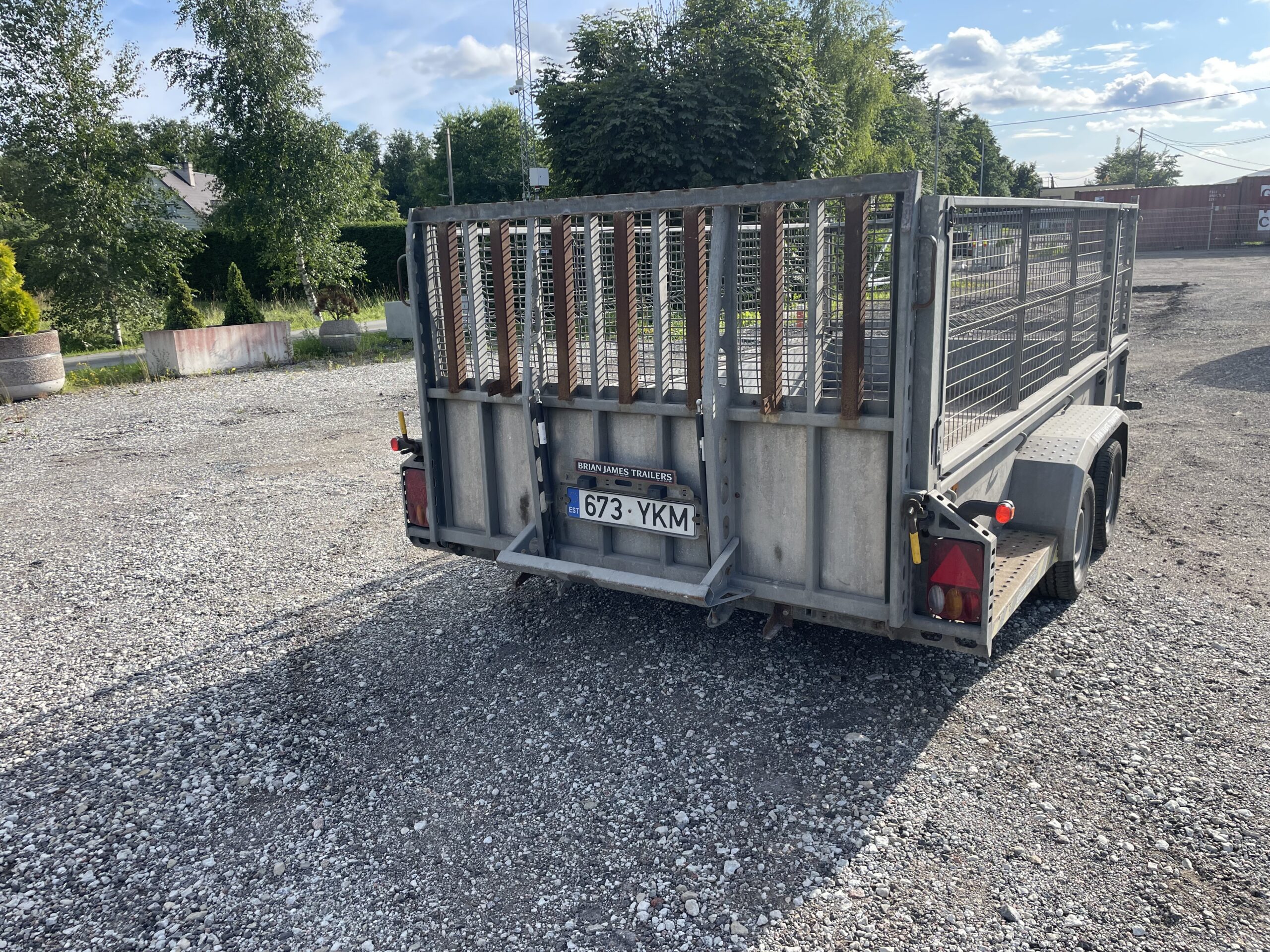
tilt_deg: -14.2
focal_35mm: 26
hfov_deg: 67.3
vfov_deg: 53.1
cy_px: 476
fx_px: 954
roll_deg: +2.4
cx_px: 635
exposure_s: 1/1435
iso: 32
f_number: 1.6
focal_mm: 4.2
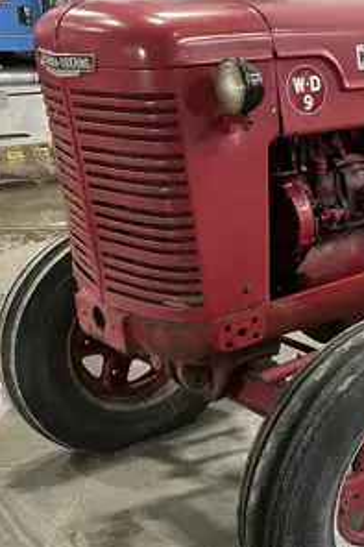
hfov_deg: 22.5
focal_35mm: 54
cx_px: 469
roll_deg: +0.1
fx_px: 820
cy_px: 264
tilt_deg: -16.4
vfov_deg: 36.9
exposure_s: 1/60
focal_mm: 6.86
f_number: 1.78
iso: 400
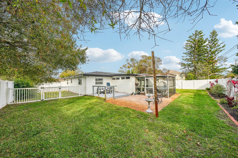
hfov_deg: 112.6
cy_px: 79
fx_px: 79
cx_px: 119
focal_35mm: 12
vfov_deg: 90.0
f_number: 8
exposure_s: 1/800
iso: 500
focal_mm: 12
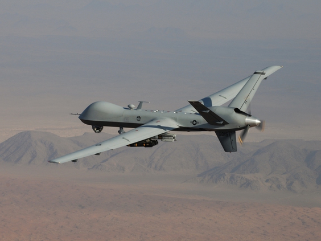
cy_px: 120
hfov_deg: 7.1
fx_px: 2578
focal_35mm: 278
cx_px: 153
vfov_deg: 5.3
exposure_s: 1/400
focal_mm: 170
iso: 200
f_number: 10
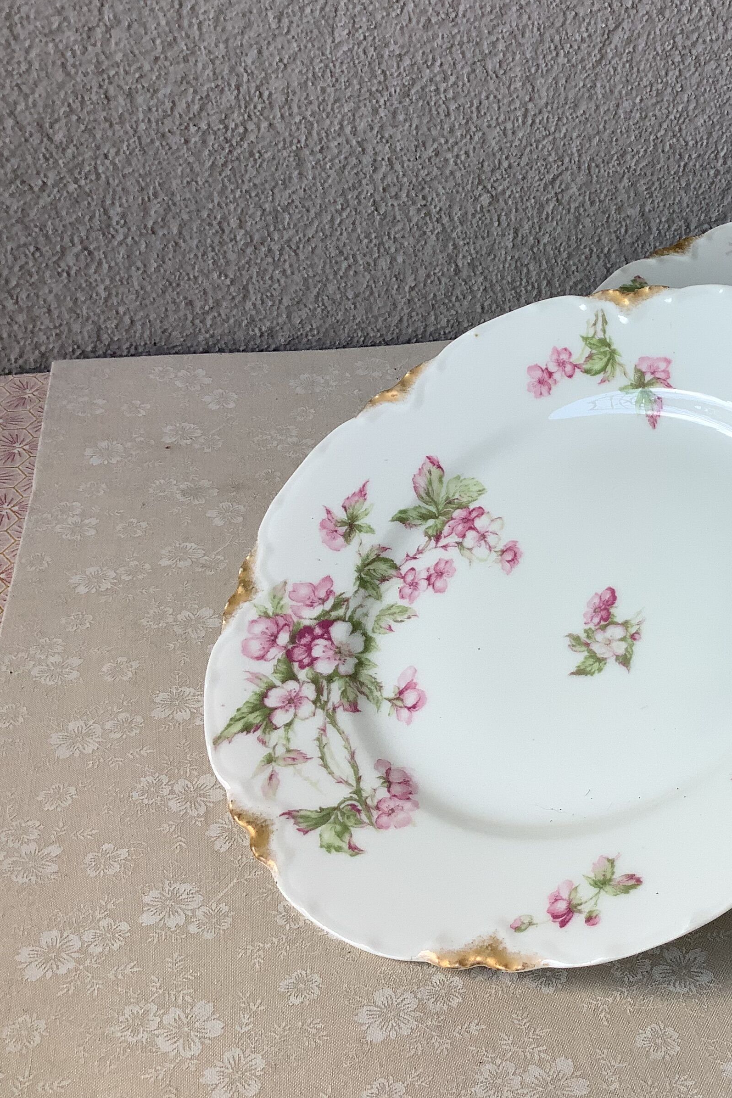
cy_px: 552
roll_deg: +0.2
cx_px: 719
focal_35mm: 44
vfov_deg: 44.5
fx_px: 1342
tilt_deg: -32.2
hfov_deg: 28.7
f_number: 2.4
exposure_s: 1/120
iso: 40
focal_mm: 3.3
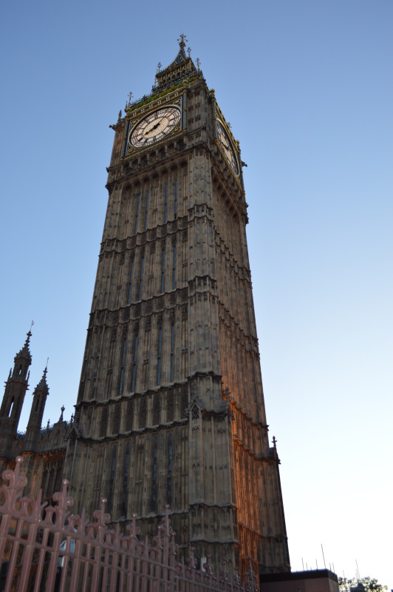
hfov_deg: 47.9
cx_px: 196
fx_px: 443
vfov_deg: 67.4
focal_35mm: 27
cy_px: 296
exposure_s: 1/100
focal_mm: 18
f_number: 4
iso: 400
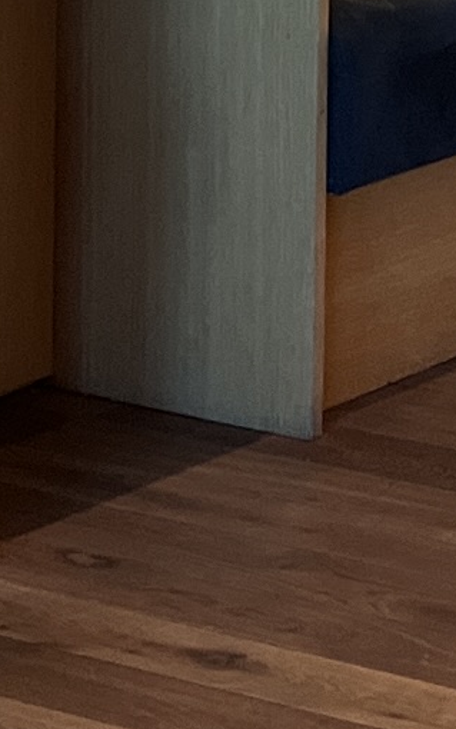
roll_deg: +1.0
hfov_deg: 6.0
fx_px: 4332
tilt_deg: -2.7
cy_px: -587
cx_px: 316
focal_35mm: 218
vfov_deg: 9.2
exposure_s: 1/100
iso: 125
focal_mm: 5.7
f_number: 1.5
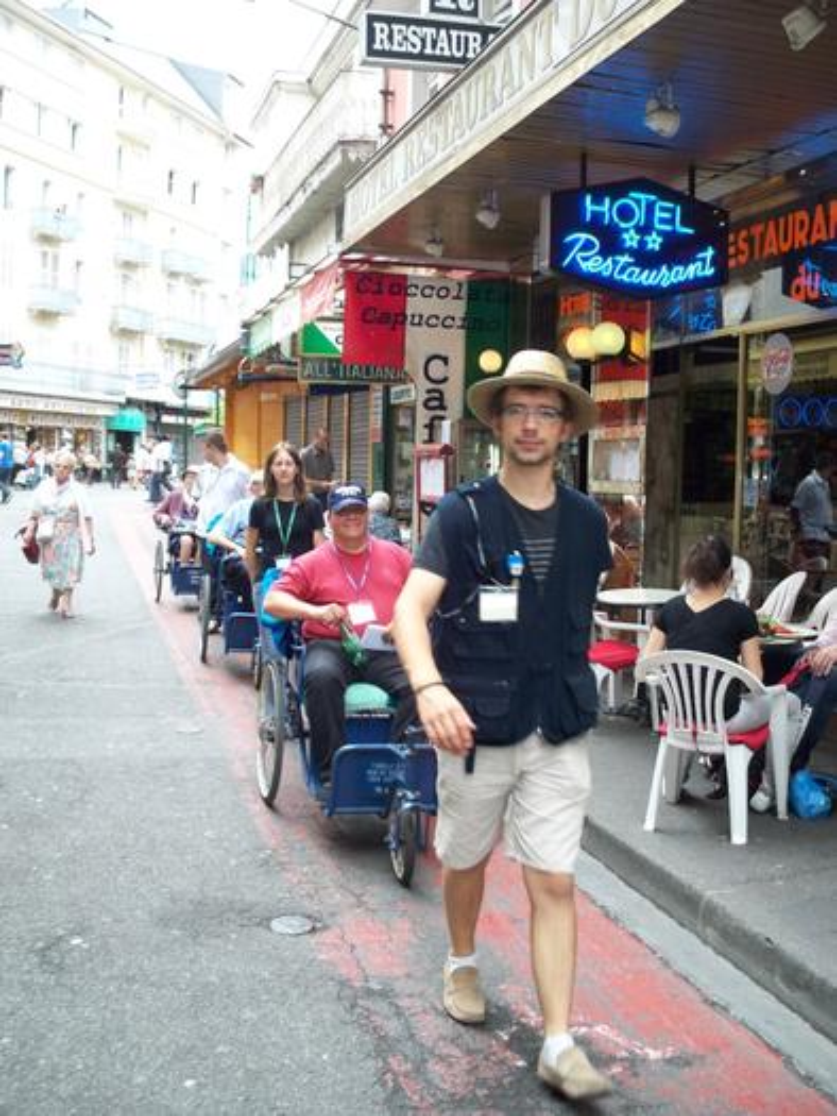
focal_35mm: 37
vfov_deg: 50.1
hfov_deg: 38.7
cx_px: 418
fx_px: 1192
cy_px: 558
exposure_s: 1/60
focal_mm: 7.9
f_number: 3.4
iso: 80
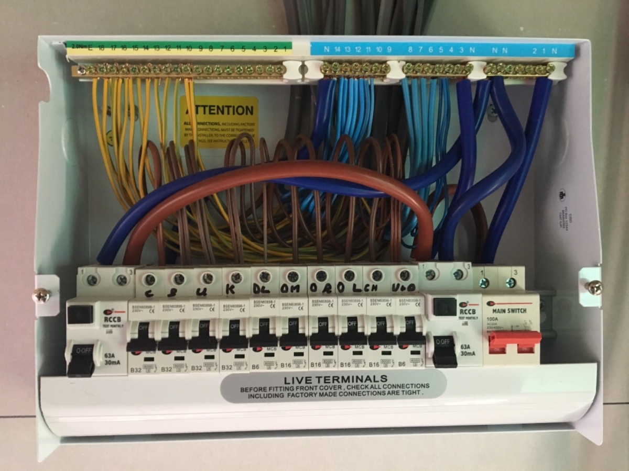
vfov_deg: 48.2
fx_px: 527
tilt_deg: -0.7
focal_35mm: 29
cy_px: 236
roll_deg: -0.1
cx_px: 314
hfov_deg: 61.7
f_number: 2.2
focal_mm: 4.15
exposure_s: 1/20
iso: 200
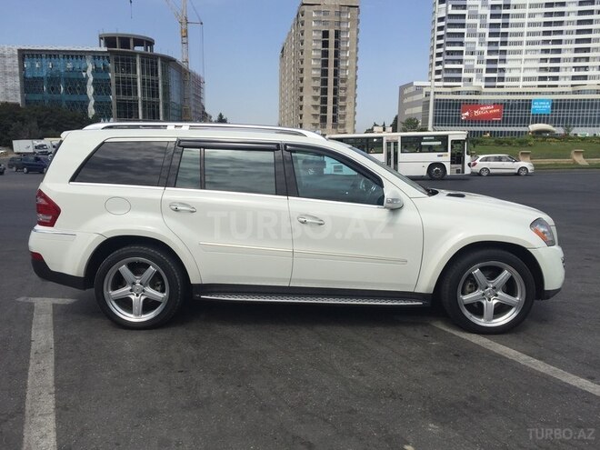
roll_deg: -2.7
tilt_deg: -8.8
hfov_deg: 61.7
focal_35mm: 29
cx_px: 300
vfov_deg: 48.2
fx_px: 503
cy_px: 225
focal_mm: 4.15
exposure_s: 1/3049
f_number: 2.2
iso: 32
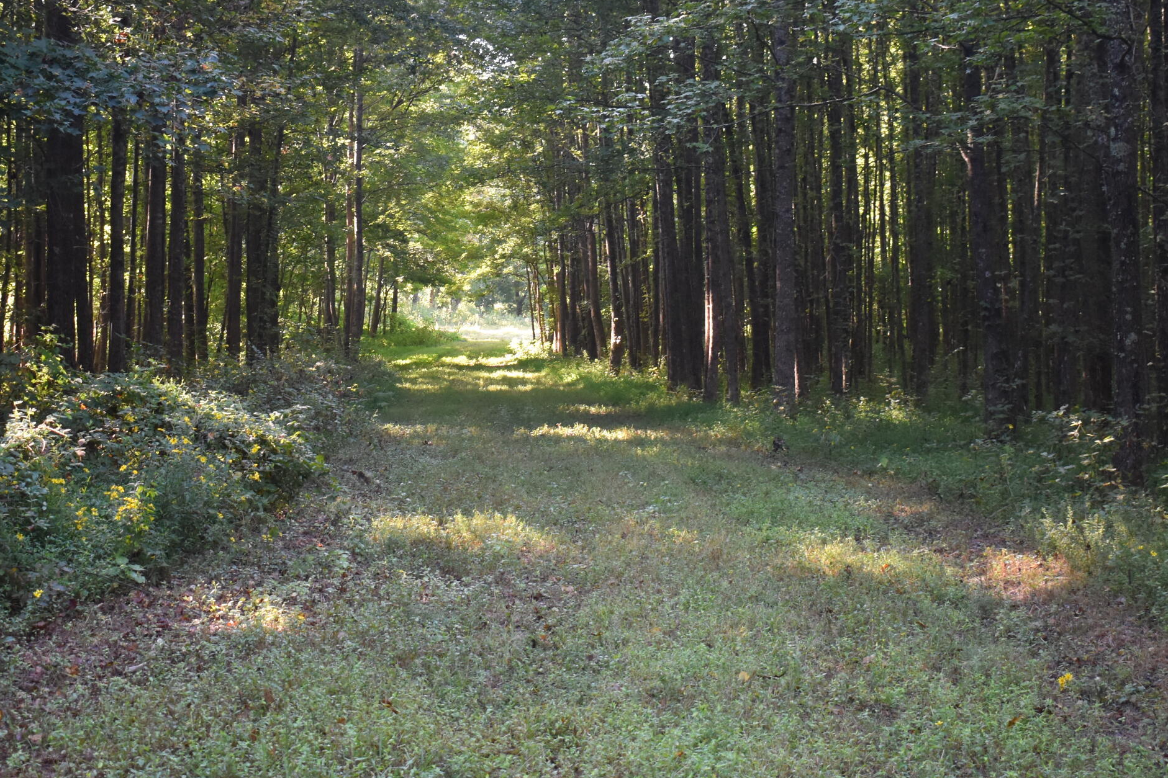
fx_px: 1940
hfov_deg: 33.5
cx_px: 530
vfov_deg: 22.7
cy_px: 318
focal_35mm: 60
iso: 800
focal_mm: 25
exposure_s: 1/125
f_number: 4
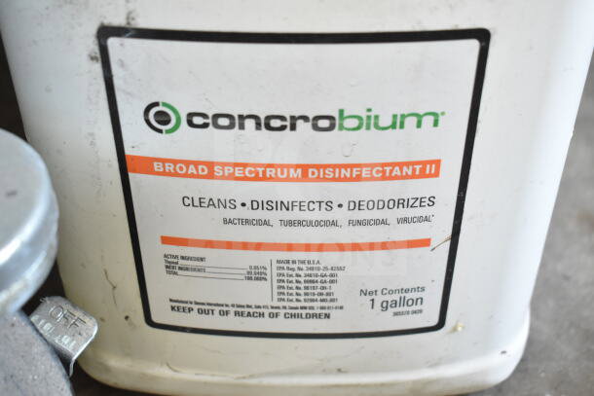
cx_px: 297
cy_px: 198
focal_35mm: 51
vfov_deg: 26.5
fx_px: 842
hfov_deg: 38.9
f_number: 4.5
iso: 1600
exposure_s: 1/60
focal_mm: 34
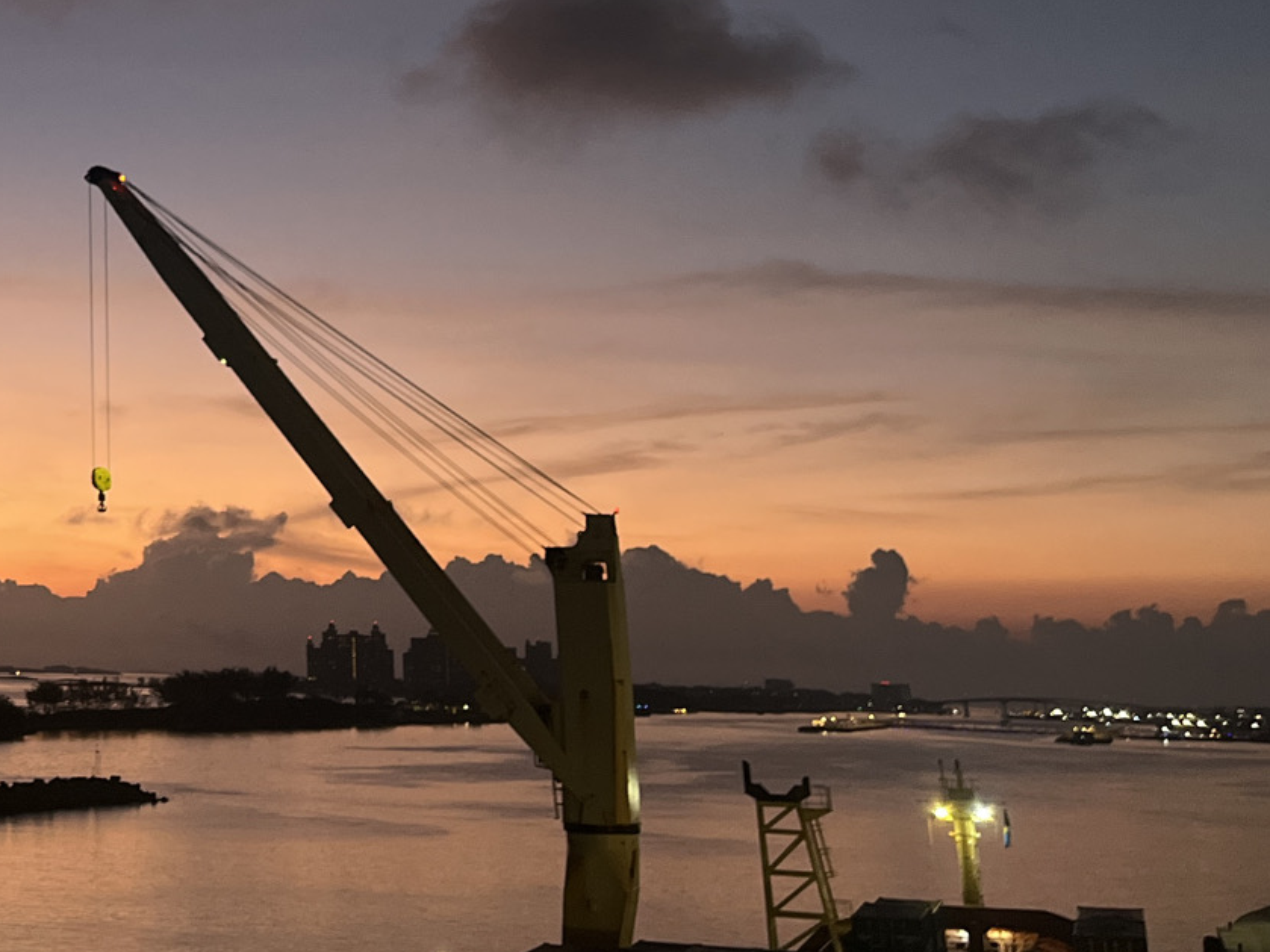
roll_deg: -1.0
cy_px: -11
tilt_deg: +15.6
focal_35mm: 62
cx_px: -106
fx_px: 2274
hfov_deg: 28.5
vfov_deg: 22.7
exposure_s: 1/40
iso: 160
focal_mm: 5.1
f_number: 1.6
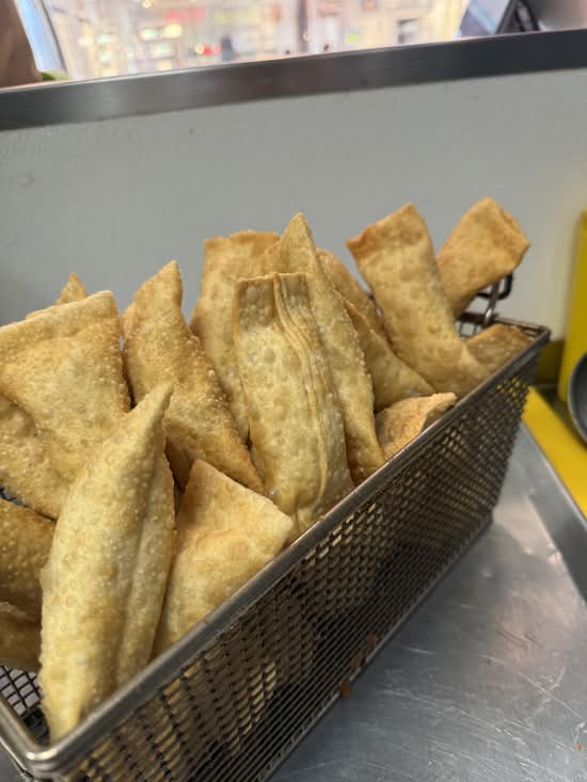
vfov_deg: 71.6
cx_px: 294
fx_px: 542
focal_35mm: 24
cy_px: 391
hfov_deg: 56.8
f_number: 1.78
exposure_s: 1/120
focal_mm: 6.76
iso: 200
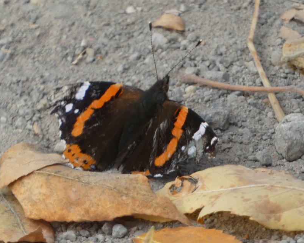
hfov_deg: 1.7
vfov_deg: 1.4
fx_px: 10205
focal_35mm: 1134
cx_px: 149
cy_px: 122
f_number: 5.7
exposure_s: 1/125
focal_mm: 194.6
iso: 160
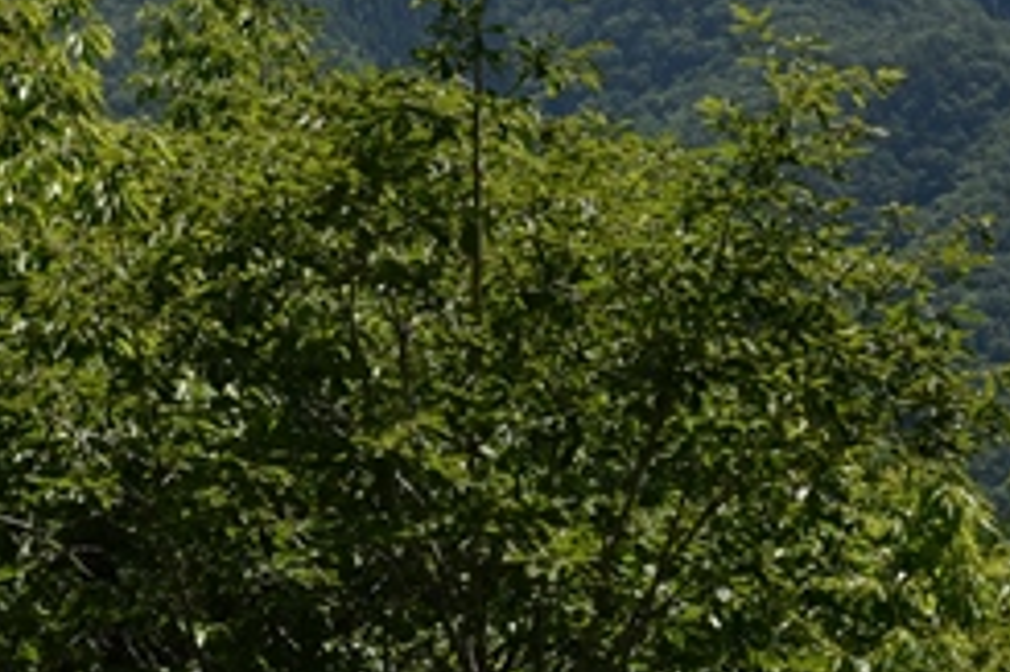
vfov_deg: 7.3
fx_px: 5159
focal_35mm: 184
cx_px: -243
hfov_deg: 11.0
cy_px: -373
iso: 200
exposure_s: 1/1250
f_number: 6.3
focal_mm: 44
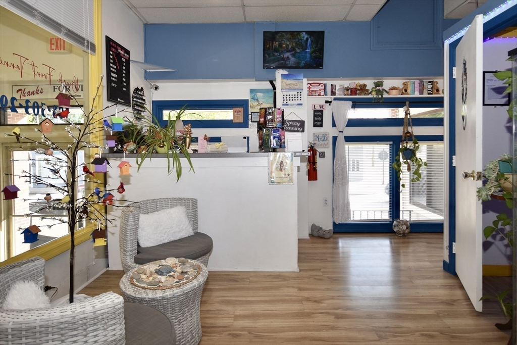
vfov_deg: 77.3
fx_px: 215
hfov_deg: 100.4
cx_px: 258
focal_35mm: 15
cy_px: 172
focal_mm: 10
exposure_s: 1/60
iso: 200
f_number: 4
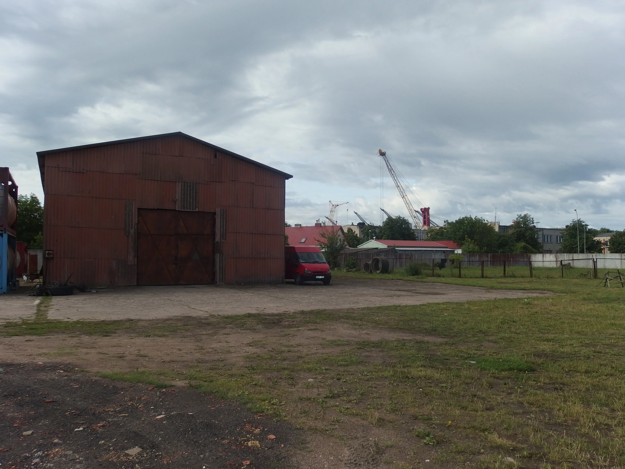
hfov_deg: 67.3
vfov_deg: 53.1
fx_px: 469
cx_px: 312
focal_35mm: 26
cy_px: 234
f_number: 3.2
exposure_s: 1/2000
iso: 125
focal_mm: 4.7
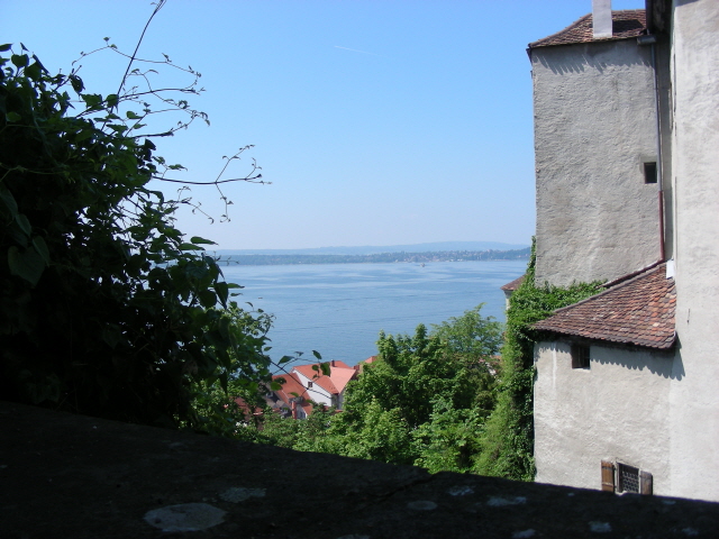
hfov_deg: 49.0
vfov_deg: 37.7
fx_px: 789
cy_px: 270
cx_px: 360
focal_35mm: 38
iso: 50
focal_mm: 6.3
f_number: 4
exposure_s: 1/432
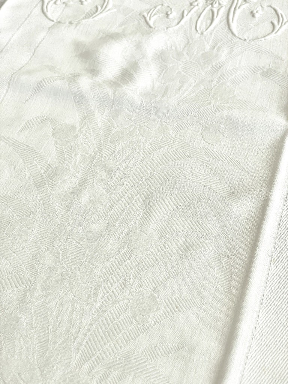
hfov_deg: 28.0
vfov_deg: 36.8
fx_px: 577
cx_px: 144
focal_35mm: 52
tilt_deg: -56.6
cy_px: 192
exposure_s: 1/99
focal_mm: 6
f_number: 2
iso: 100
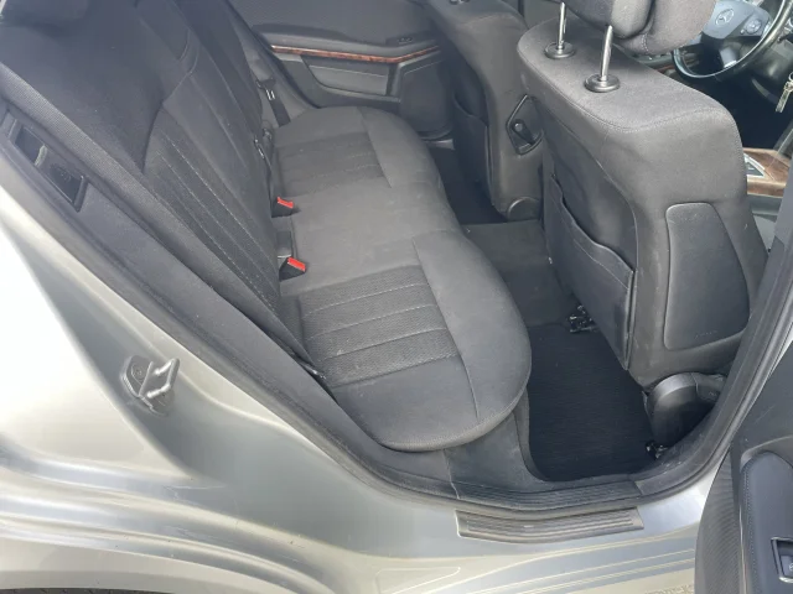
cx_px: 396
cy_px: 297
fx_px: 596
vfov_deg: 53.1
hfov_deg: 67.3
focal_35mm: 26
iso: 50
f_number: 1.6
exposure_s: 1/121
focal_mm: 4.2
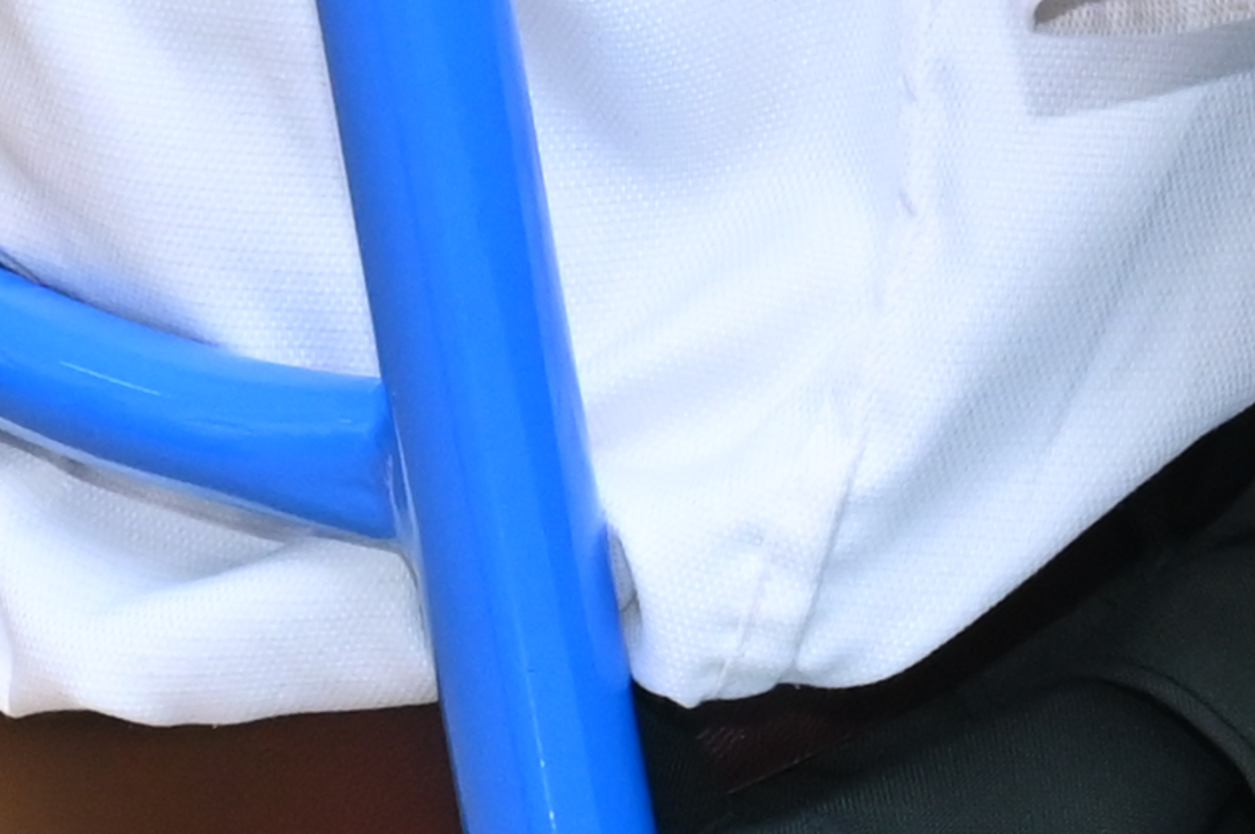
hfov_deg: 6.2
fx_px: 11355
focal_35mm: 326
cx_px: 2457
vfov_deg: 4.0
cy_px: -2280
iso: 1600
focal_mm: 42
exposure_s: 1/160
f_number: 8
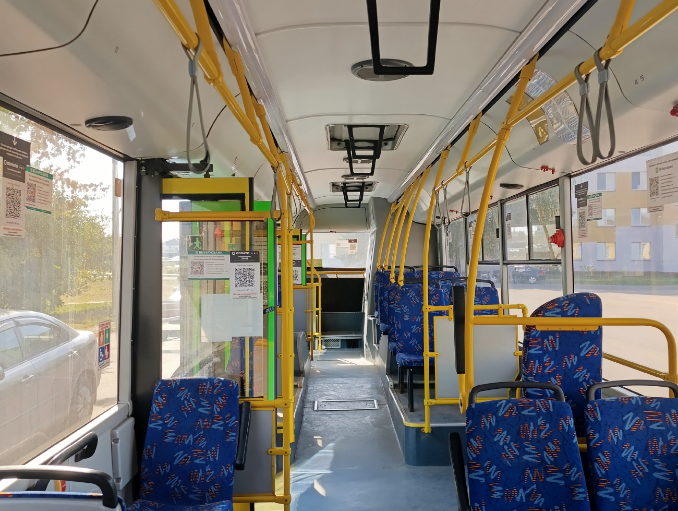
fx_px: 588
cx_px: 339
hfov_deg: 59.9
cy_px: 256
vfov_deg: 46.9
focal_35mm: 30
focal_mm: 6.14
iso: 200
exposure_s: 1/100
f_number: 1.65
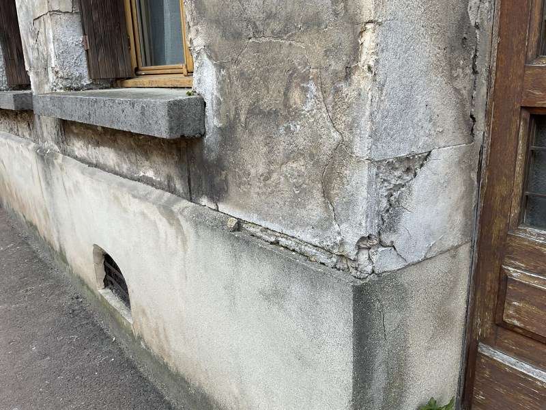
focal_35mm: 29
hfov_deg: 61.7
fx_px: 457
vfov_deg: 48.2
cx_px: 273
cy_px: 205
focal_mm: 3
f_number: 1.8
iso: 16
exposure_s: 1/217
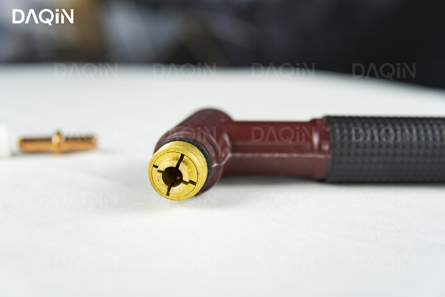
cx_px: 222
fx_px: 556
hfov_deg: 43.6
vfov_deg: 29.9
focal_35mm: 45
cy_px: 148
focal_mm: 30
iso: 100
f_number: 2.8
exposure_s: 1/100
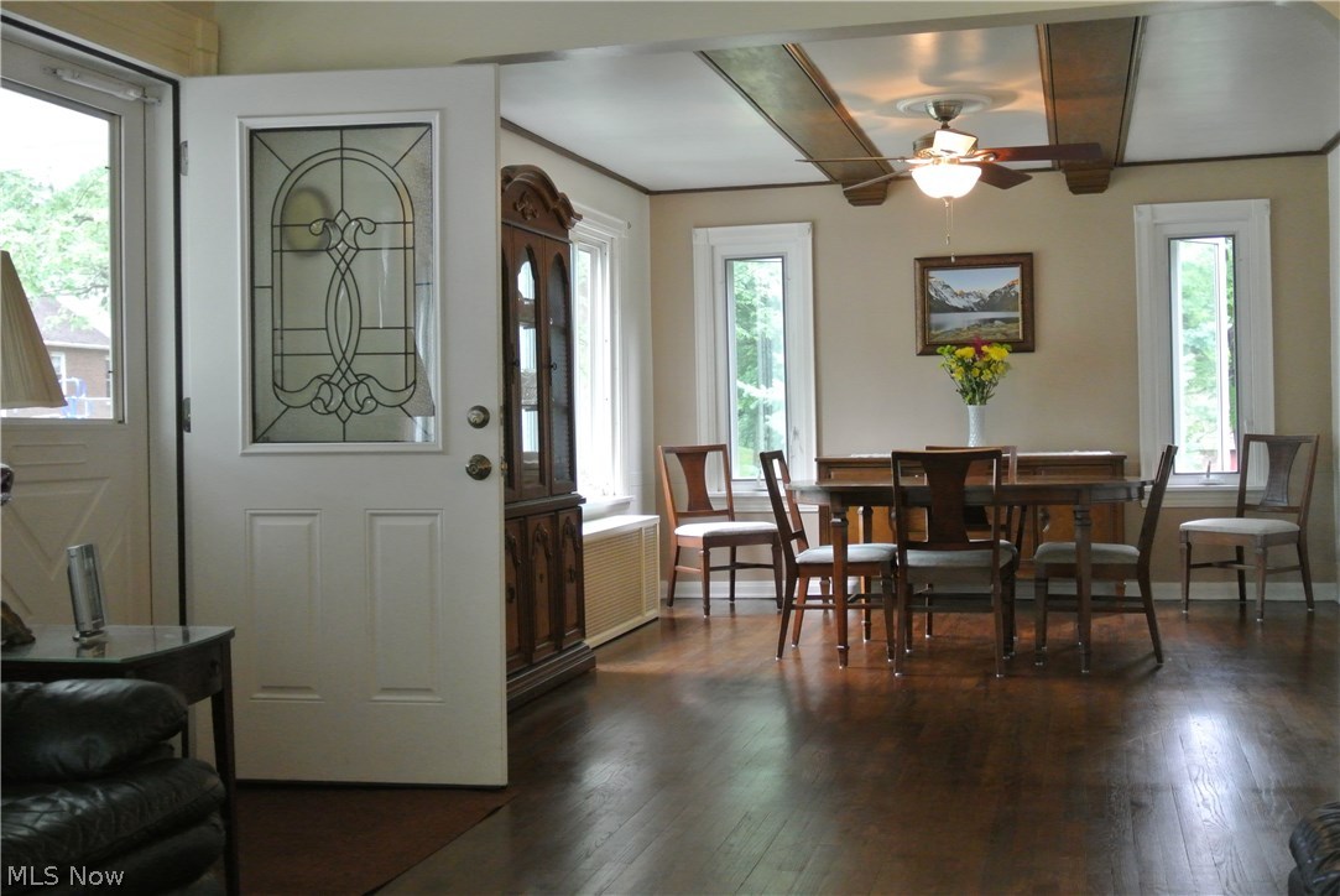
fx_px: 1490
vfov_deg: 33.5
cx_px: 670
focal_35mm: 40
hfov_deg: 48.4
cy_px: 448
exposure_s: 1/60
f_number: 4.2
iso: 1000
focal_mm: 15.1
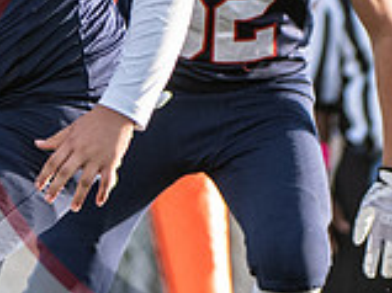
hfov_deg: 1.1
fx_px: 21251
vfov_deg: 0.8
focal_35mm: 1878
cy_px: -137
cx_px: -18
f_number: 4
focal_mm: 240
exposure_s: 1/1000
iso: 450
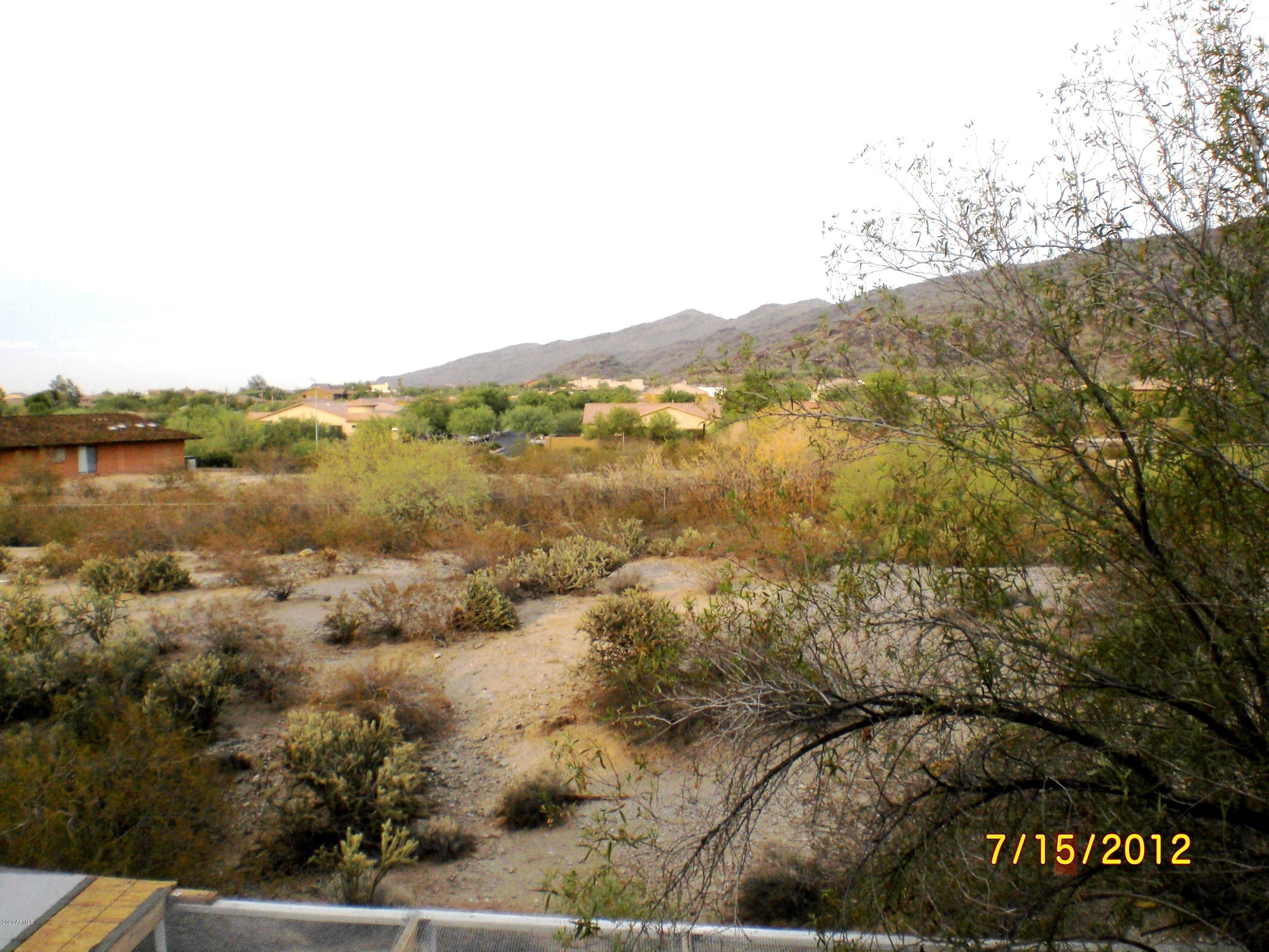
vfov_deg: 37.7
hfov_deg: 49.0
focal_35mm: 38
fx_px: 1393
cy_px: 476
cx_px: 634
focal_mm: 6.3
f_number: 4.4
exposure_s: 1/400
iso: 50
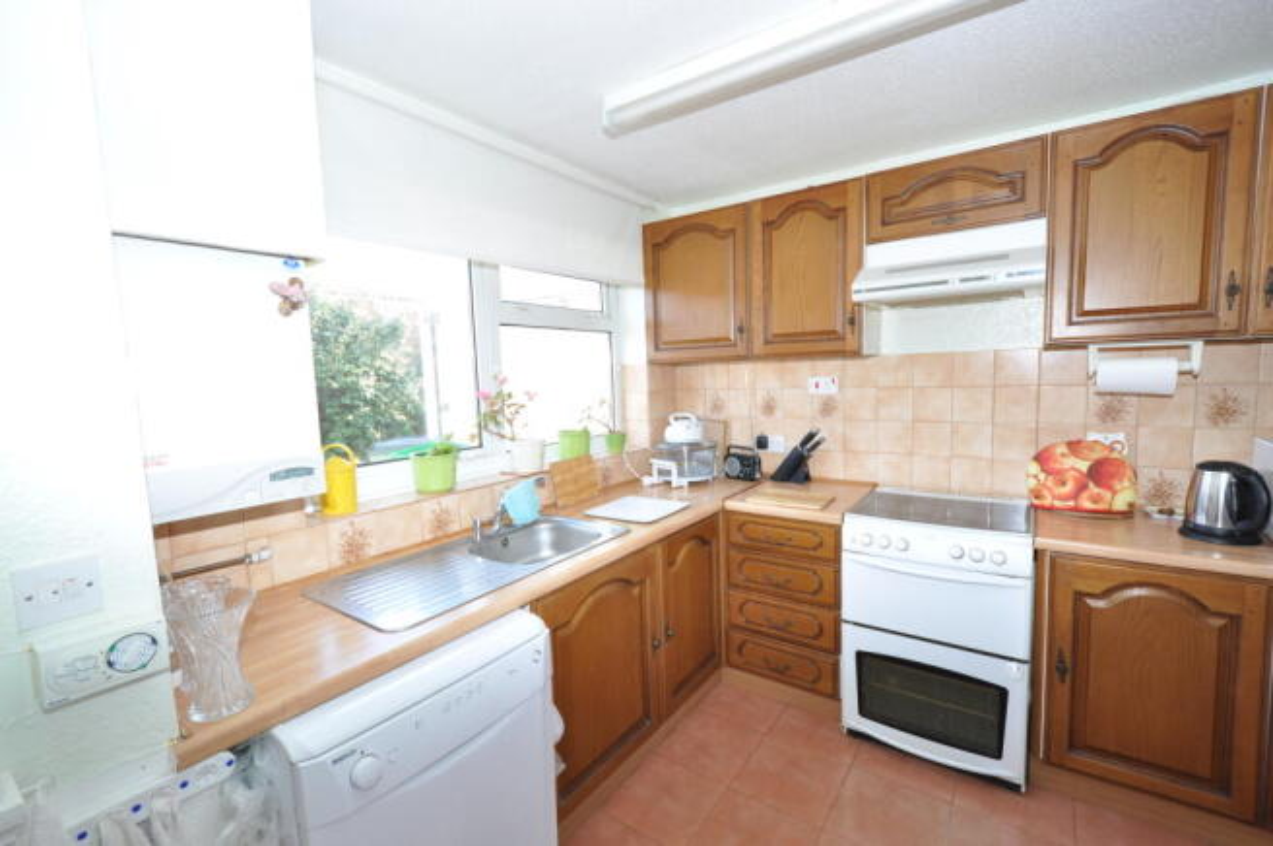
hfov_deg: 100.4
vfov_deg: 77.2
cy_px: 423
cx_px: 636
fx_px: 530
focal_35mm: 15
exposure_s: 1/80
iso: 400
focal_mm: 10
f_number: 4.5
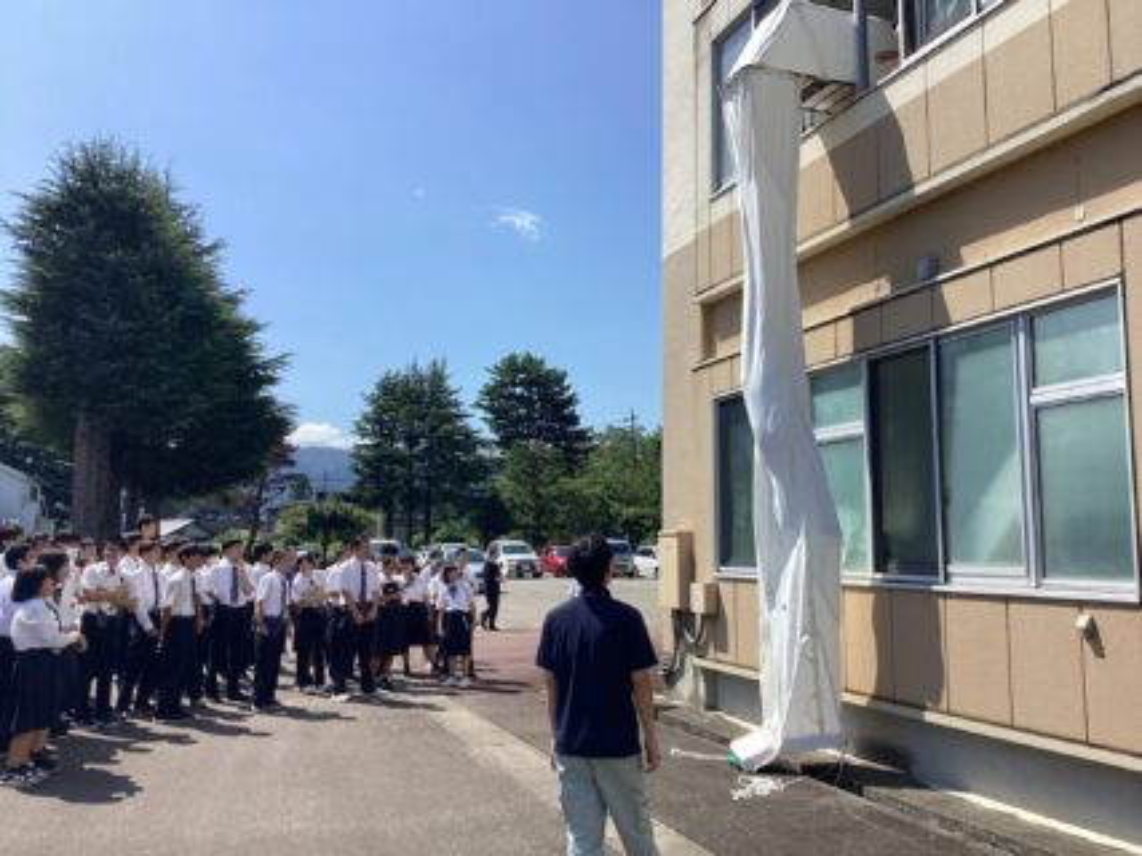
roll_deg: +0.3
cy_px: 428
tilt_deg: +6.8
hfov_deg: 58.4
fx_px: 1022
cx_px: 571
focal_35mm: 31
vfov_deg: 45.4
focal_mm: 3.3
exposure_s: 1/1733
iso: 25
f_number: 2.4
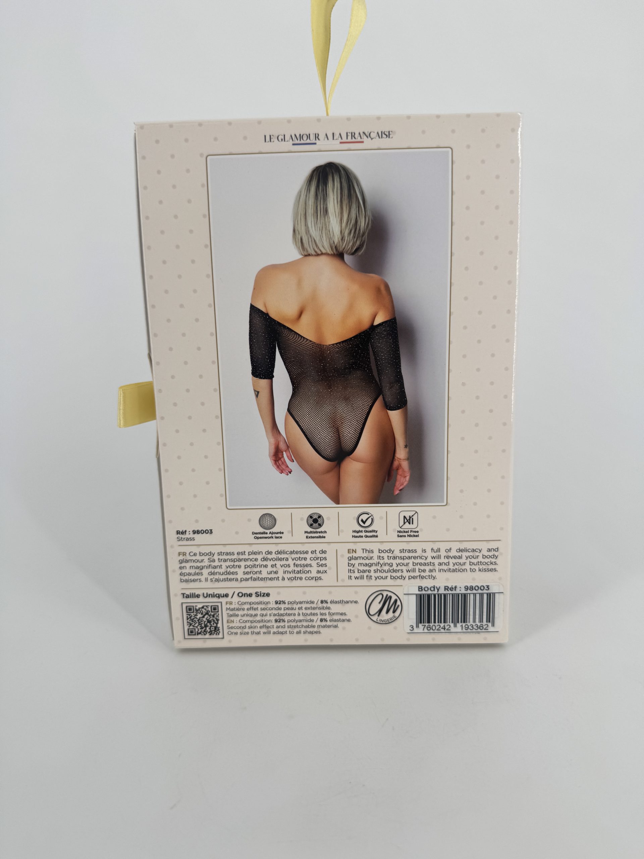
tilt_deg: -15.5
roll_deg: +1.4
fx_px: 595
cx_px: 322
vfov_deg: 71.6
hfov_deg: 56.8
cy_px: 430
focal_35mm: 24
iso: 80
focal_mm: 6.76
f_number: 1.78
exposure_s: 1/1366
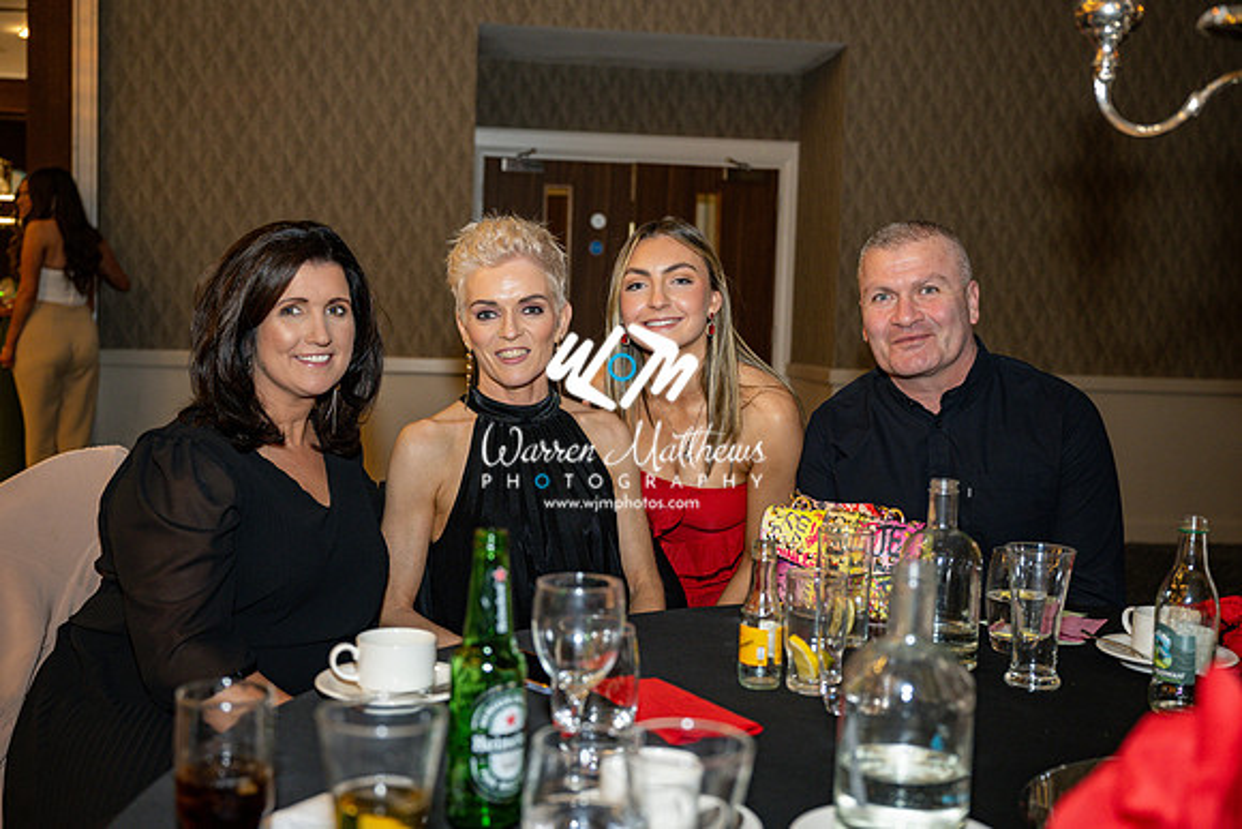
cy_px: 414
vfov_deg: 34.2
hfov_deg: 49.5
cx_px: 621
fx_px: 1346
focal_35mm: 39
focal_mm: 39
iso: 500
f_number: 3.5
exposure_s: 1/125
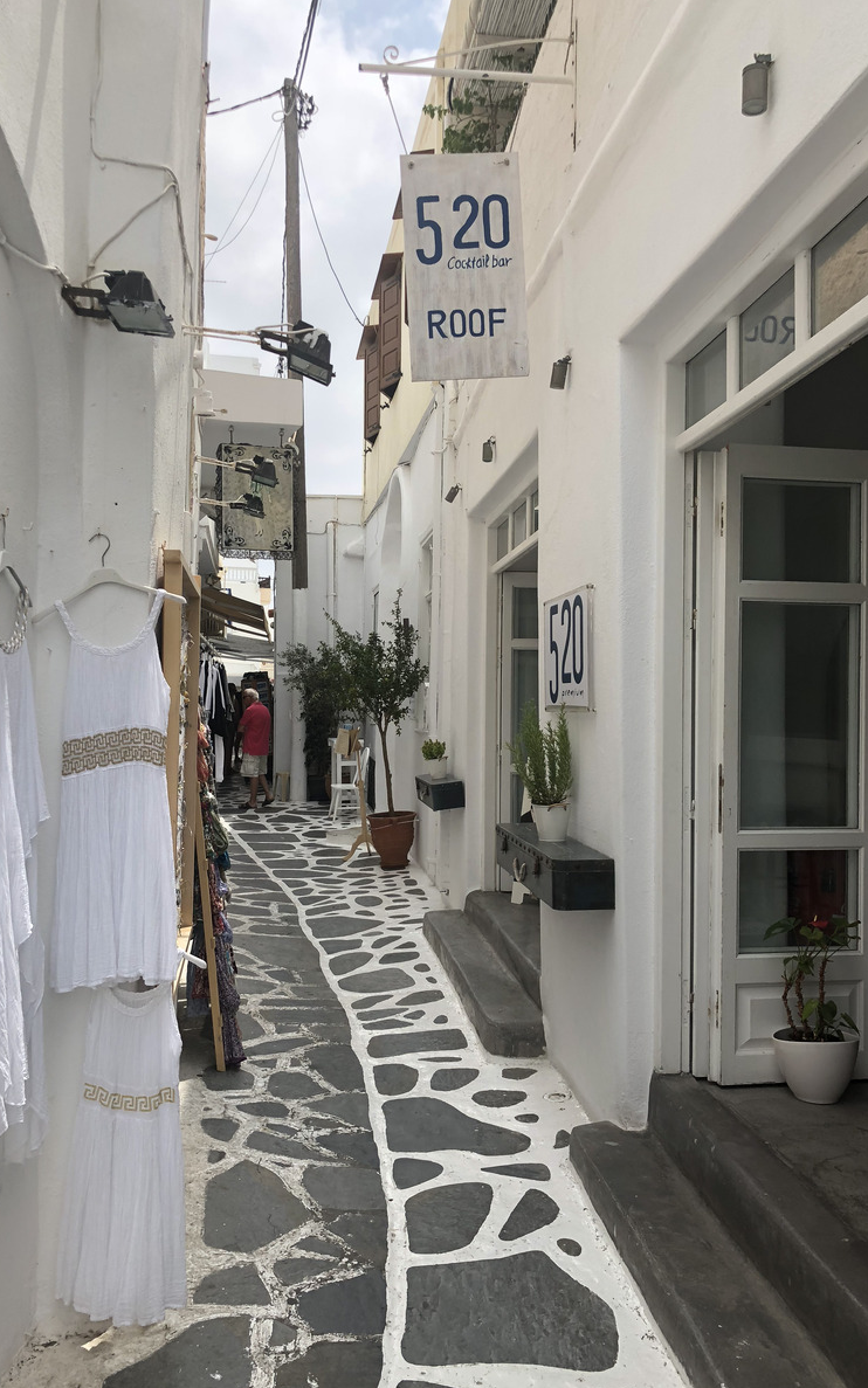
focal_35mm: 30
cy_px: 699
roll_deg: +0.3
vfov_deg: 62.9
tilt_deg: +1.3
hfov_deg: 41.8
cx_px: 387
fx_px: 1135
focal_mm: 4
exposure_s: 1/1548
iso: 20
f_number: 1.8
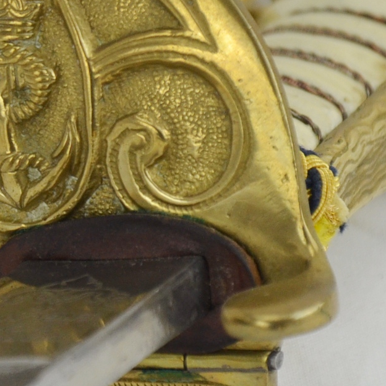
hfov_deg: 2.6
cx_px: 7
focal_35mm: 679
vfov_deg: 2.6
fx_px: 8562
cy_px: 91
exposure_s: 1/250
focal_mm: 135
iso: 720
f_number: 5.6
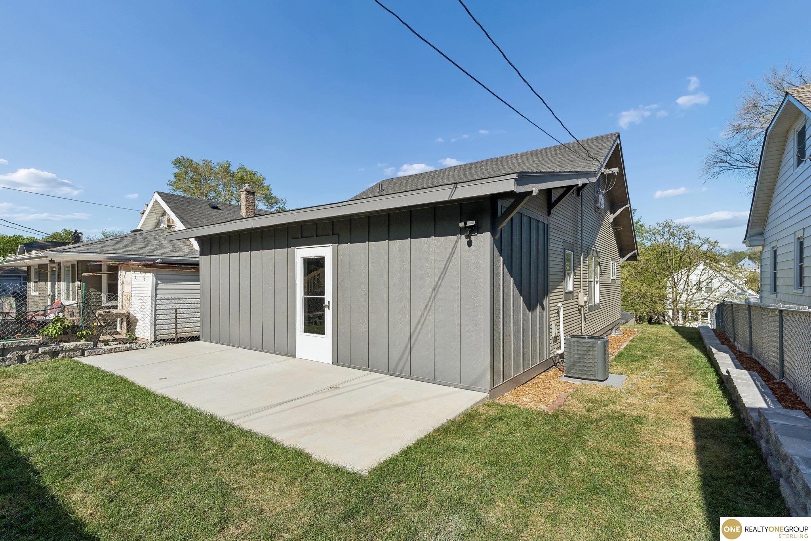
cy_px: 270
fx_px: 372
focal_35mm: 16
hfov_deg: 95.0
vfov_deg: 72.0
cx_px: 406
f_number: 8
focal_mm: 16.5
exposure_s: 1/800
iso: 200
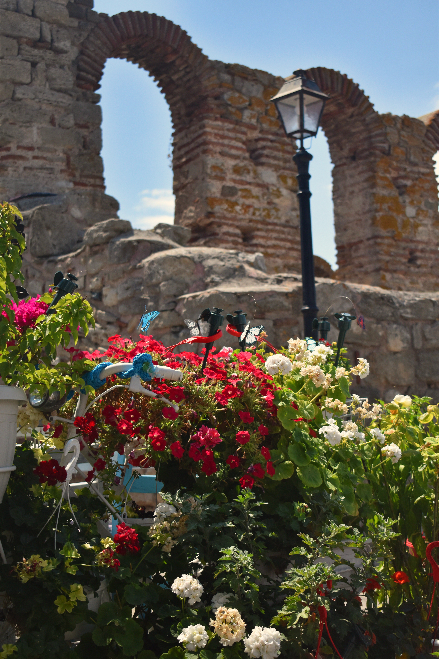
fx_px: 960
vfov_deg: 37.9
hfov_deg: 25.8
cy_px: 330
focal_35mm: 52
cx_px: 220
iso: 500
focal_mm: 35
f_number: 4.5
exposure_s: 1/4000
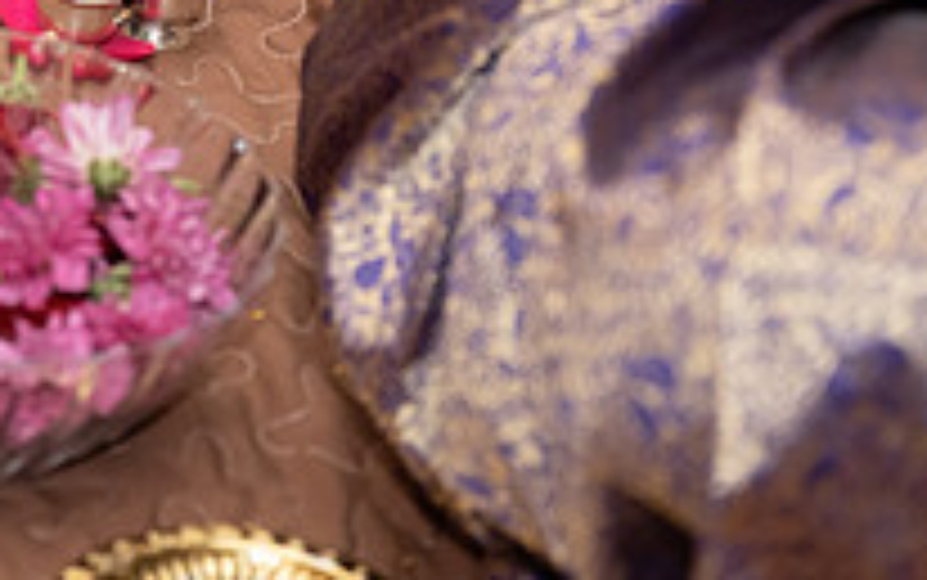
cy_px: -169
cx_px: -4
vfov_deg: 5.5
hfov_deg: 8.8
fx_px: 5965
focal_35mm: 236
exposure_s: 1/160
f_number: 3.2
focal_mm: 70
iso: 1000
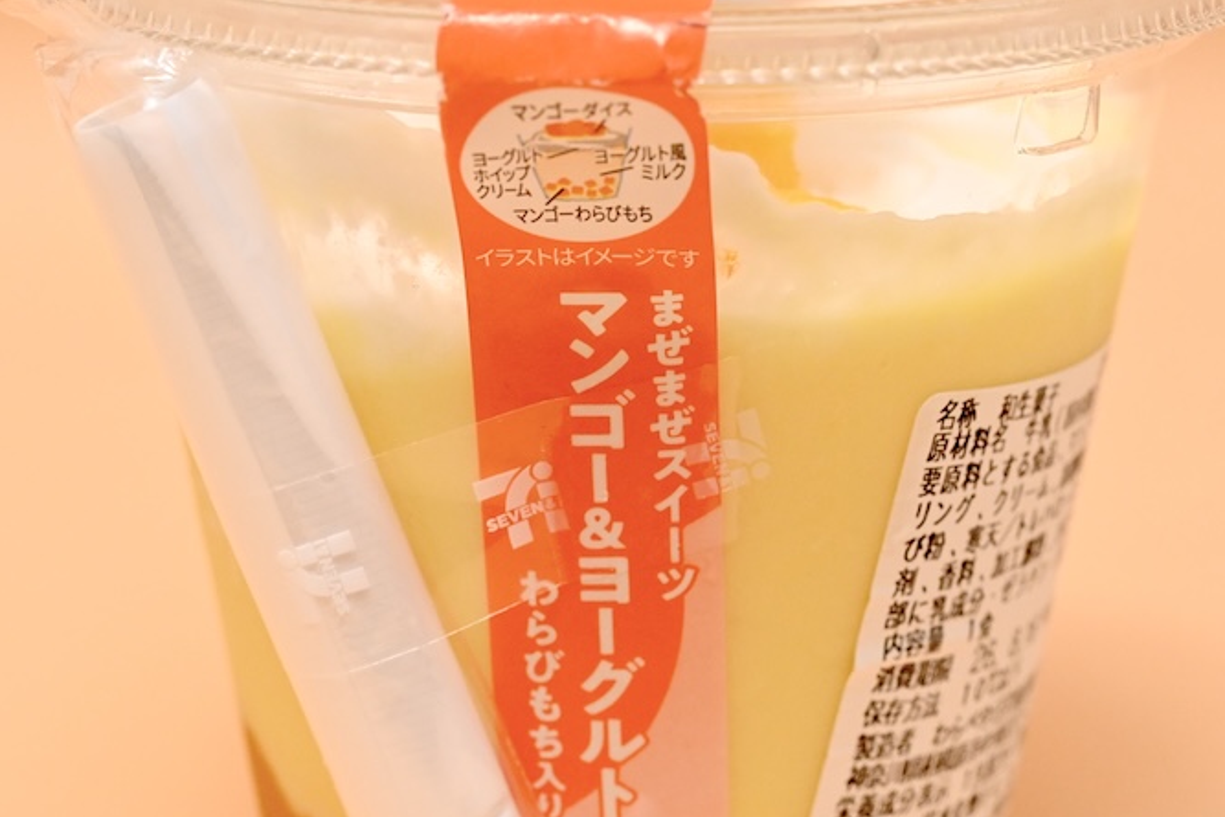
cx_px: 562
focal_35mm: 90
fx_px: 3063
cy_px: 491
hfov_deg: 22.6
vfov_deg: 15.2
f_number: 10
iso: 6400
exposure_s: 1/160
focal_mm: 60
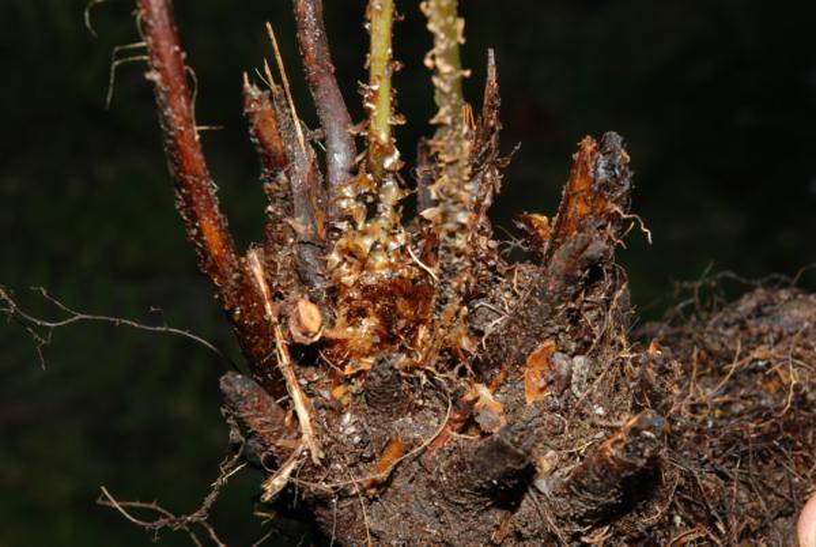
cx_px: 408
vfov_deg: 13.1
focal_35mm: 105
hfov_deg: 19.4
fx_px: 2383
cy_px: 274
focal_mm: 70
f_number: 13
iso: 200
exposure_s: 1/60
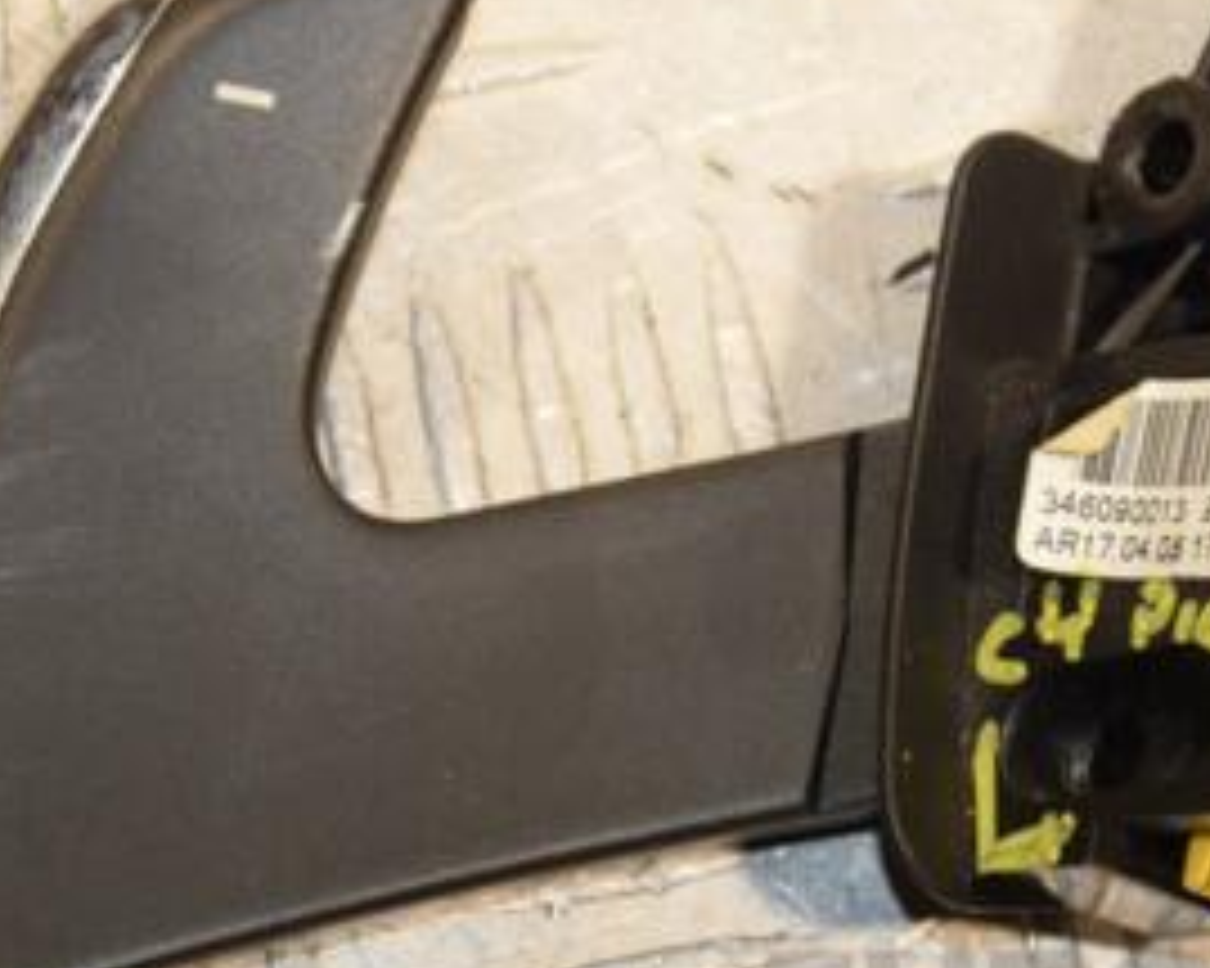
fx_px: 7410
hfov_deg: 9.3
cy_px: 419
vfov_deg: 7.5
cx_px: 679
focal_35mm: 207
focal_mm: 66
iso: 800
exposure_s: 1/200
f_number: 8
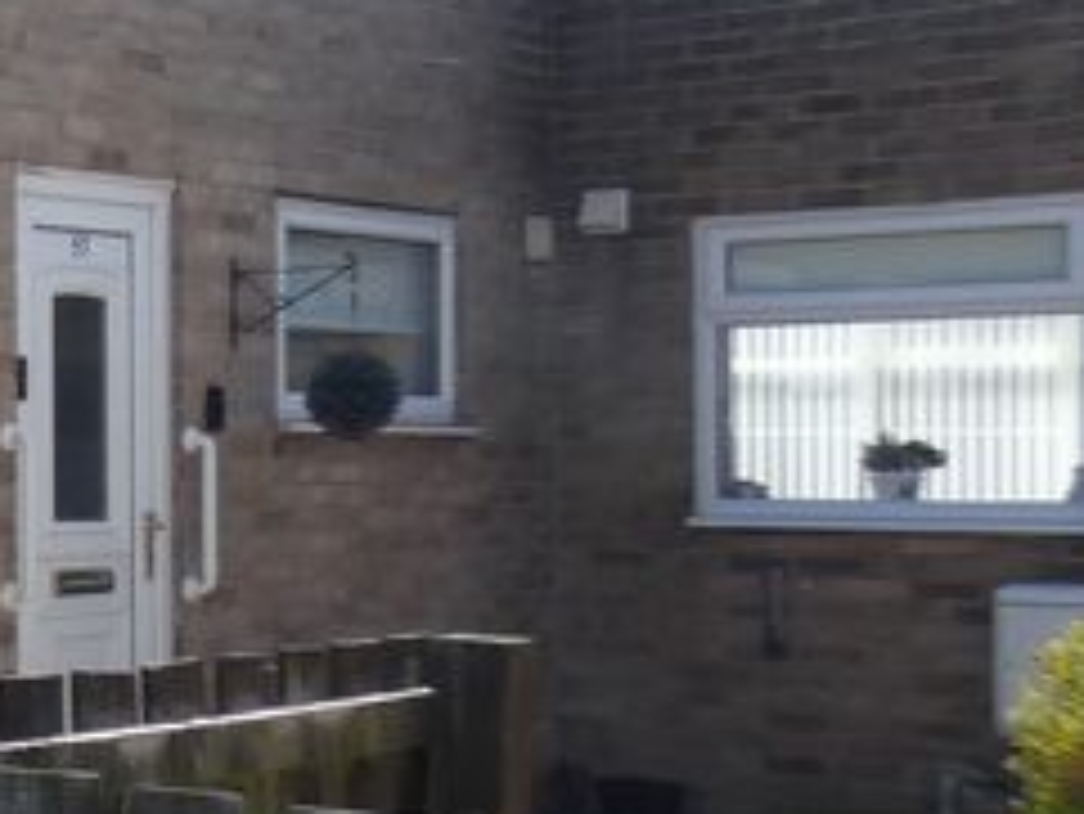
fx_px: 2663
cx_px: -873
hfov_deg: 18.2
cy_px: 445
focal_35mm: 85
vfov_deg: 17.4
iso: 80
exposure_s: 1/800
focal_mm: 3.6
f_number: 2.8
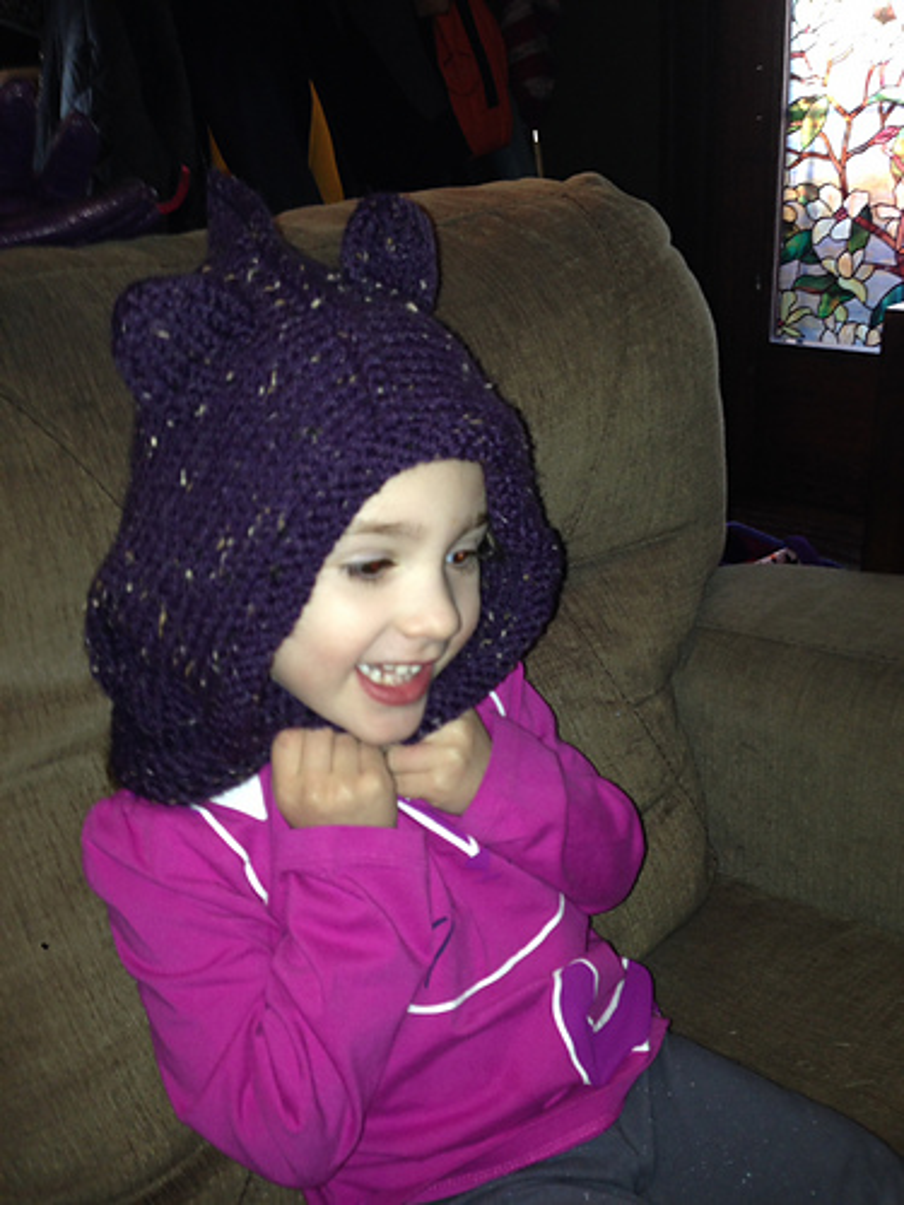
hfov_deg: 42.9
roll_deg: +4.8
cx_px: 452
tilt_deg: -21.1
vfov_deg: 55.4
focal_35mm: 33
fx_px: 1149
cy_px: 602
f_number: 2.4
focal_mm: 4.12
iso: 80
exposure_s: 1/16
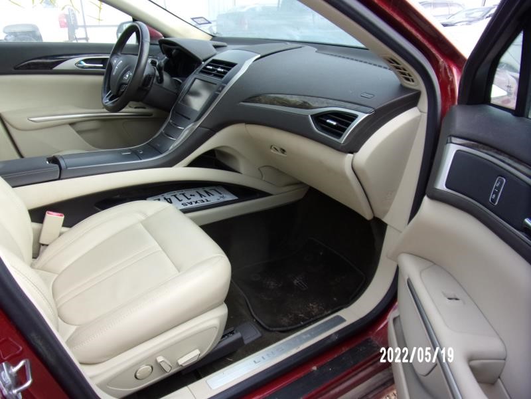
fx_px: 368
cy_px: 200
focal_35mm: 24
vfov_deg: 56.8
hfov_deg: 71.6
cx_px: 266
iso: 80
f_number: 3.3
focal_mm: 4.3
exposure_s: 1/170
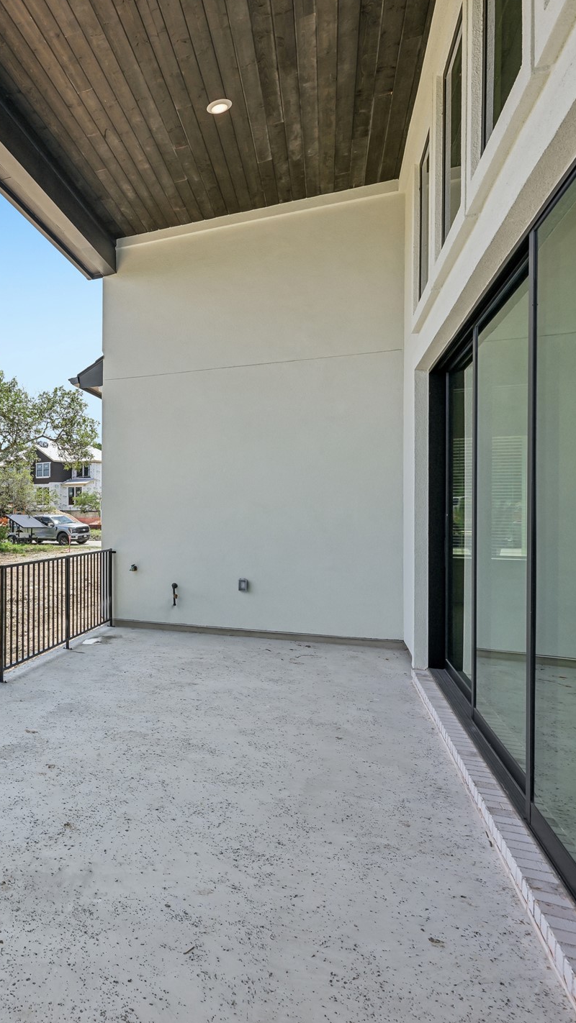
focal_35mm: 24
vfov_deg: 76.3
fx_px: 652
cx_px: -46
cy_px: 511
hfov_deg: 39.6
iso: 100
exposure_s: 1/350
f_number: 6.7
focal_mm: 15
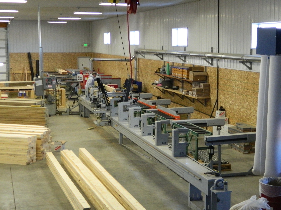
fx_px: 503
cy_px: 99
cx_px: 181
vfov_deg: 23.6
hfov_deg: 31.0
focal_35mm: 62
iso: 400
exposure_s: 1/40
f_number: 3.6
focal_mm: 8.4
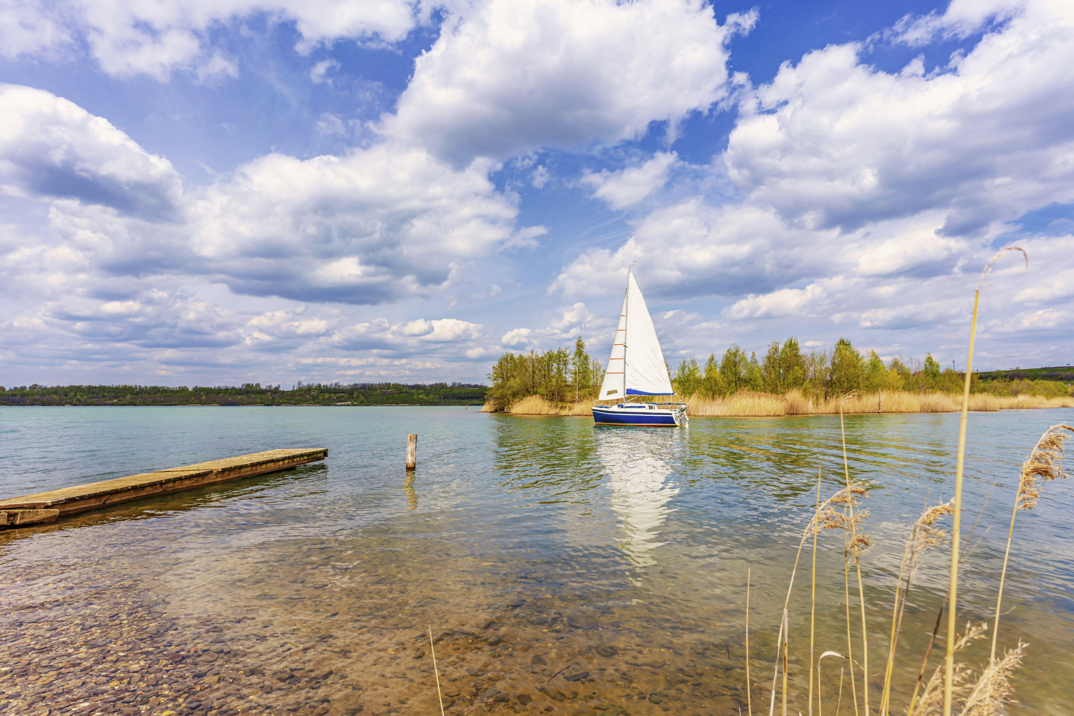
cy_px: 358
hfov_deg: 84.0
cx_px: 537
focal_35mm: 20
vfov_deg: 61.9
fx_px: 597
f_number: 11
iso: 100
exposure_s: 1/400
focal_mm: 20
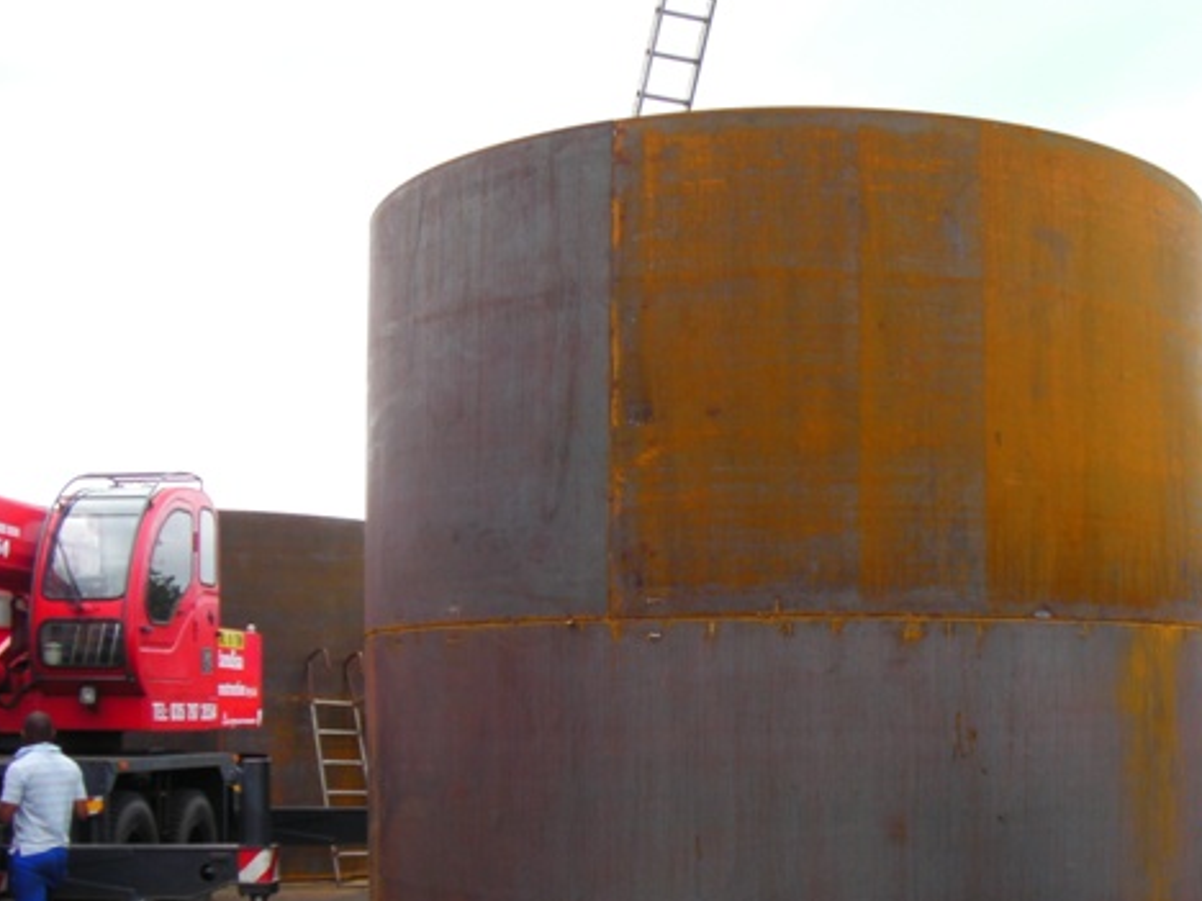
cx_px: 735
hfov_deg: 36.7
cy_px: 590
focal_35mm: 52
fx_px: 1806
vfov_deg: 27.9
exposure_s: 1/108
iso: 50
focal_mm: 6.3
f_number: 3.5
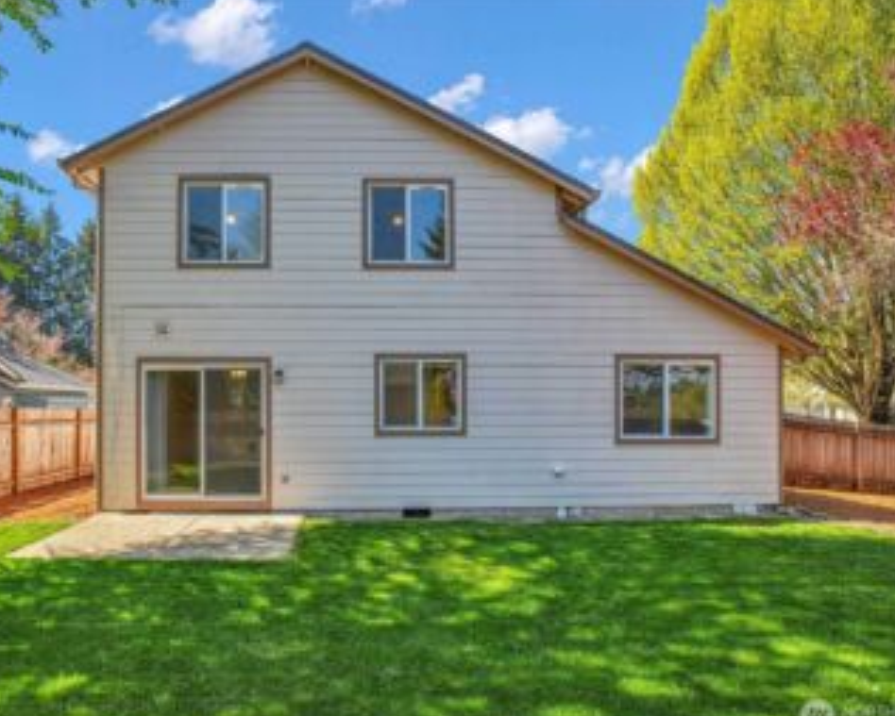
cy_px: 364
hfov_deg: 82.9
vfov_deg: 70.9
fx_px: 503
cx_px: 397
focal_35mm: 19
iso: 250
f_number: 7.1
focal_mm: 16
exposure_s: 1/320
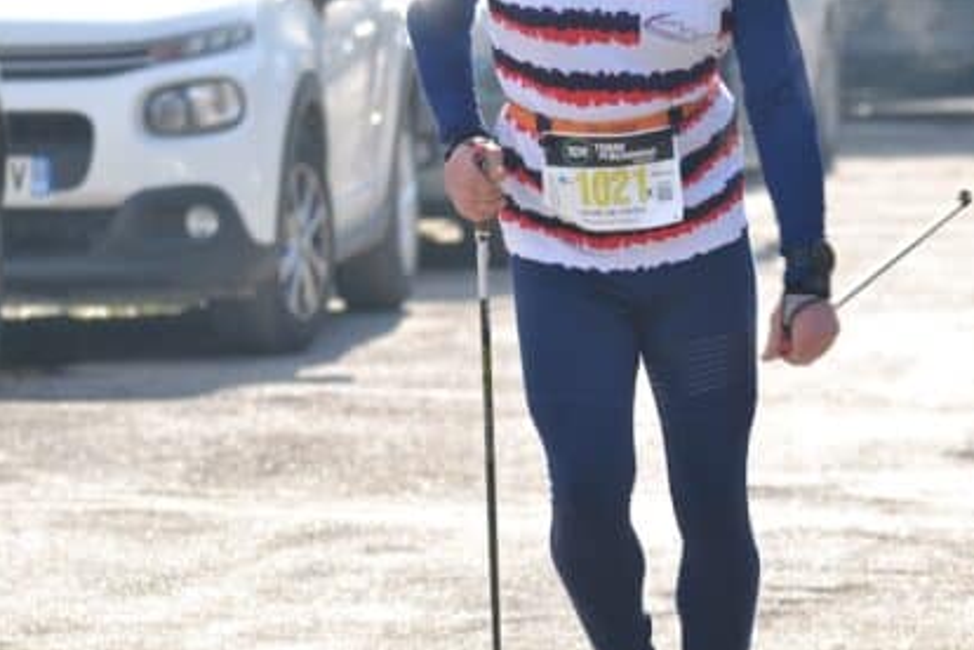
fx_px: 11281
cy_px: 219
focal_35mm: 417
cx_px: 633
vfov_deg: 3.3
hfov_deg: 4.9
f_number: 5
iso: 100
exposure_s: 1/200
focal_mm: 150
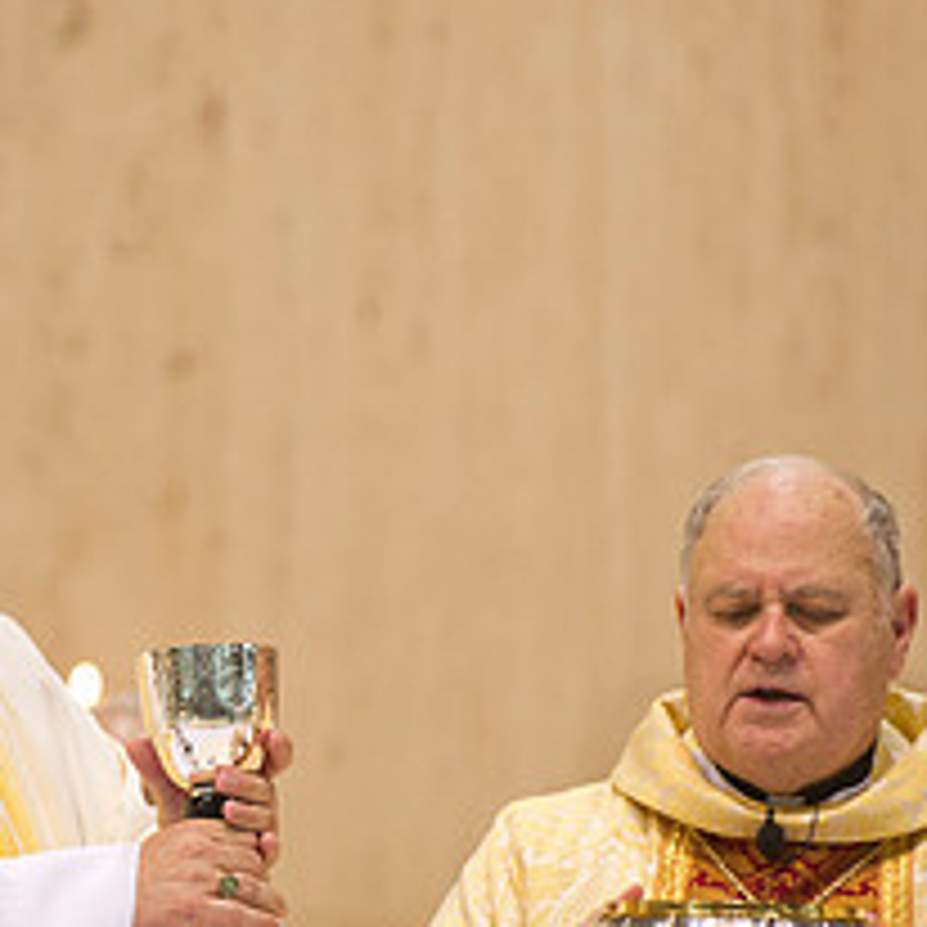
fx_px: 13028
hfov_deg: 4.1
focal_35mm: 430
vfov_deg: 4.1
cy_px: 626
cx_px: 140
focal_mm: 180
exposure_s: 1/100
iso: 2000
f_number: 2.8
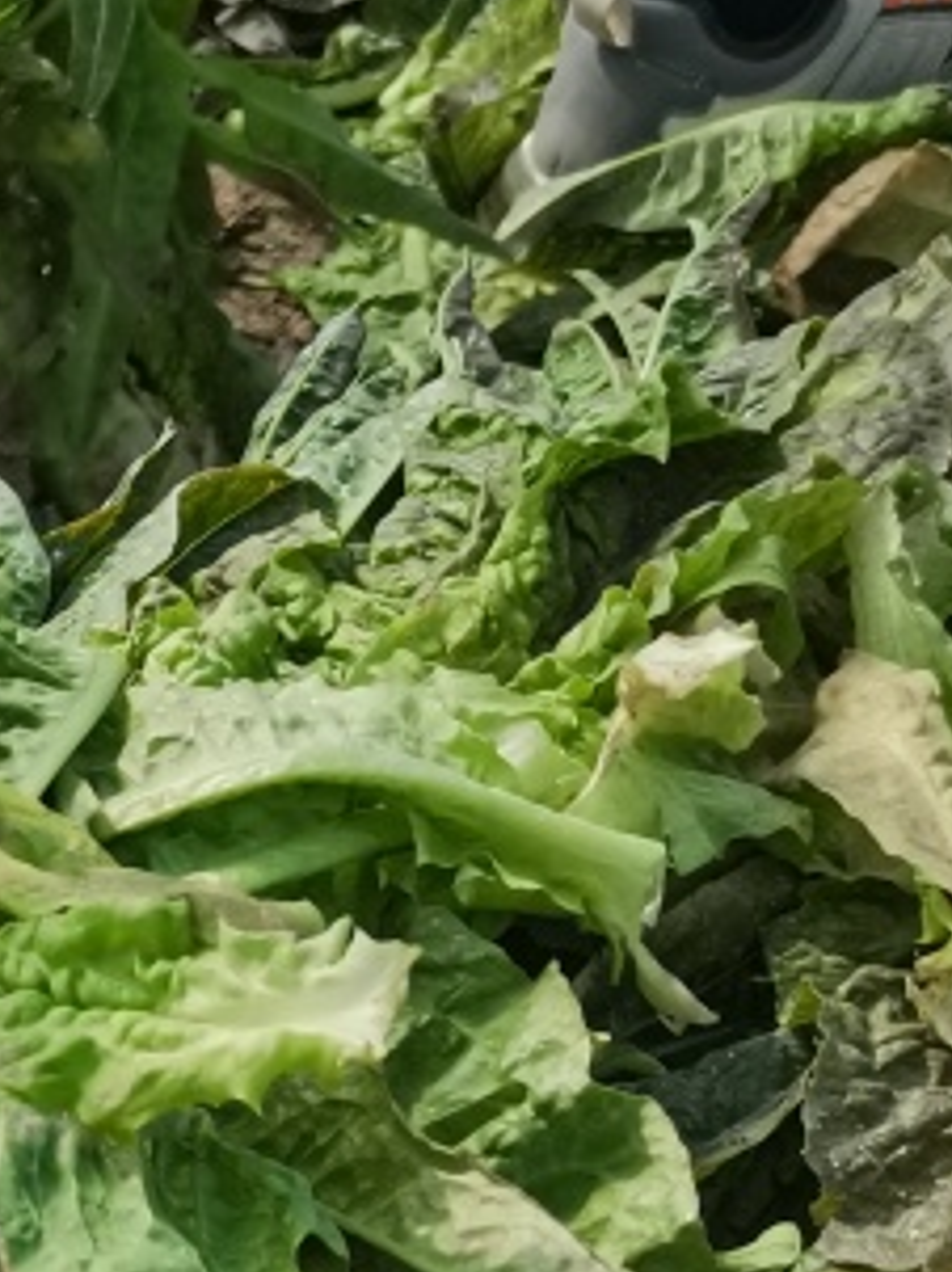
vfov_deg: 20.4
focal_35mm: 92
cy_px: 1396
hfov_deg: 14.6
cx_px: -607
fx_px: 3378
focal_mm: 5.58
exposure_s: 1/1976
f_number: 1.8
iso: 50
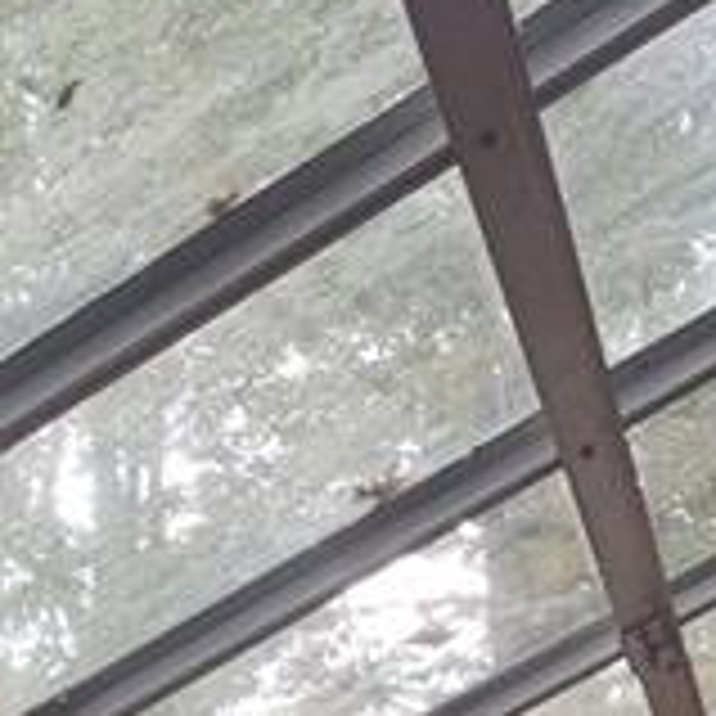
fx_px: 2691
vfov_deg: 13.0
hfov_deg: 14.4
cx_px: -288
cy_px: 1455
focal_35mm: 115
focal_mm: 4.75
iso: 100
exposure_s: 1/257
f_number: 1.7
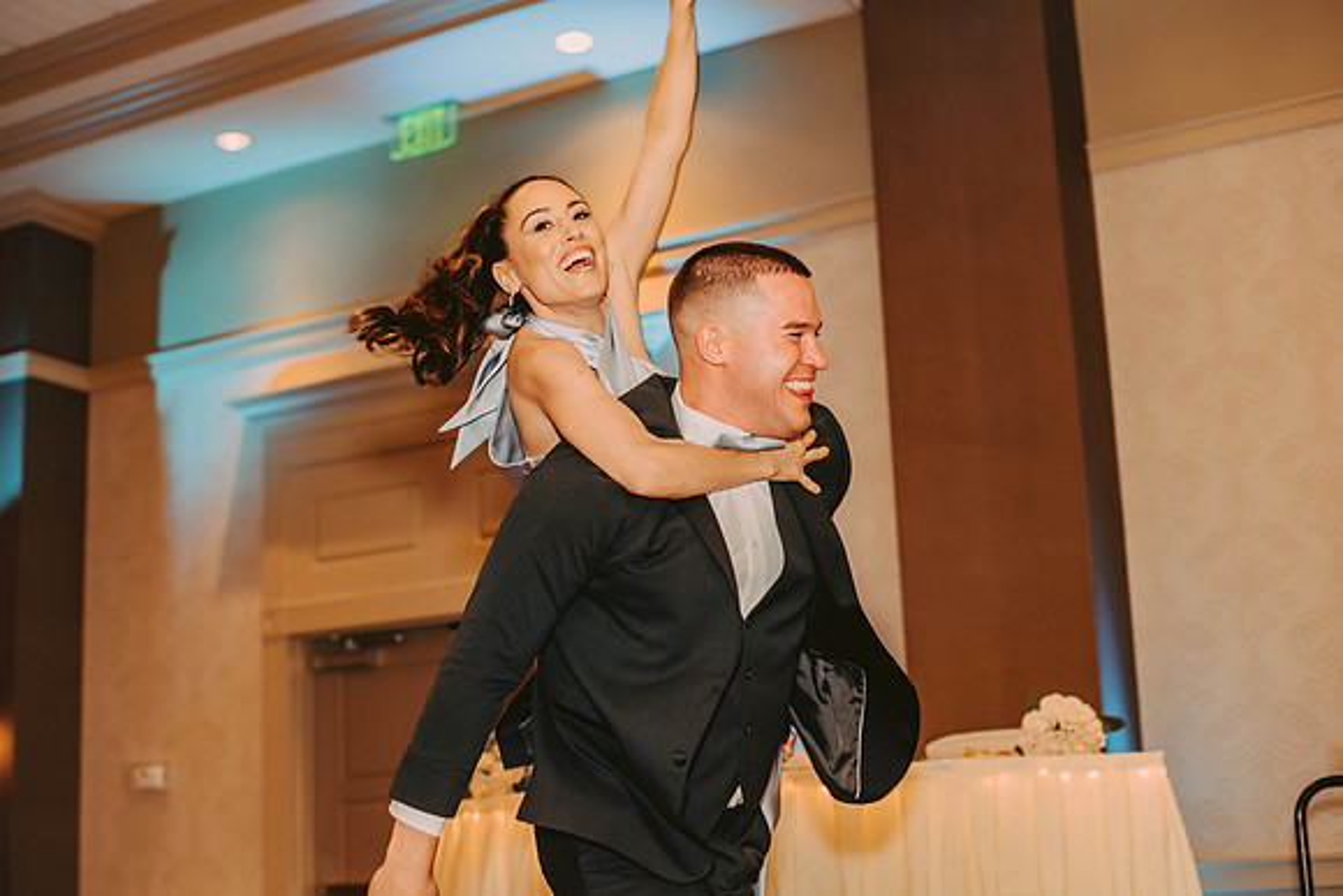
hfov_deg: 38.7
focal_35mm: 51
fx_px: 1913
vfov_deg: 26.4
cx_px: 672
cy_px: 448
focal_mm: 50
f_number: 2.5
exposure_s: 1/125
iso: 800
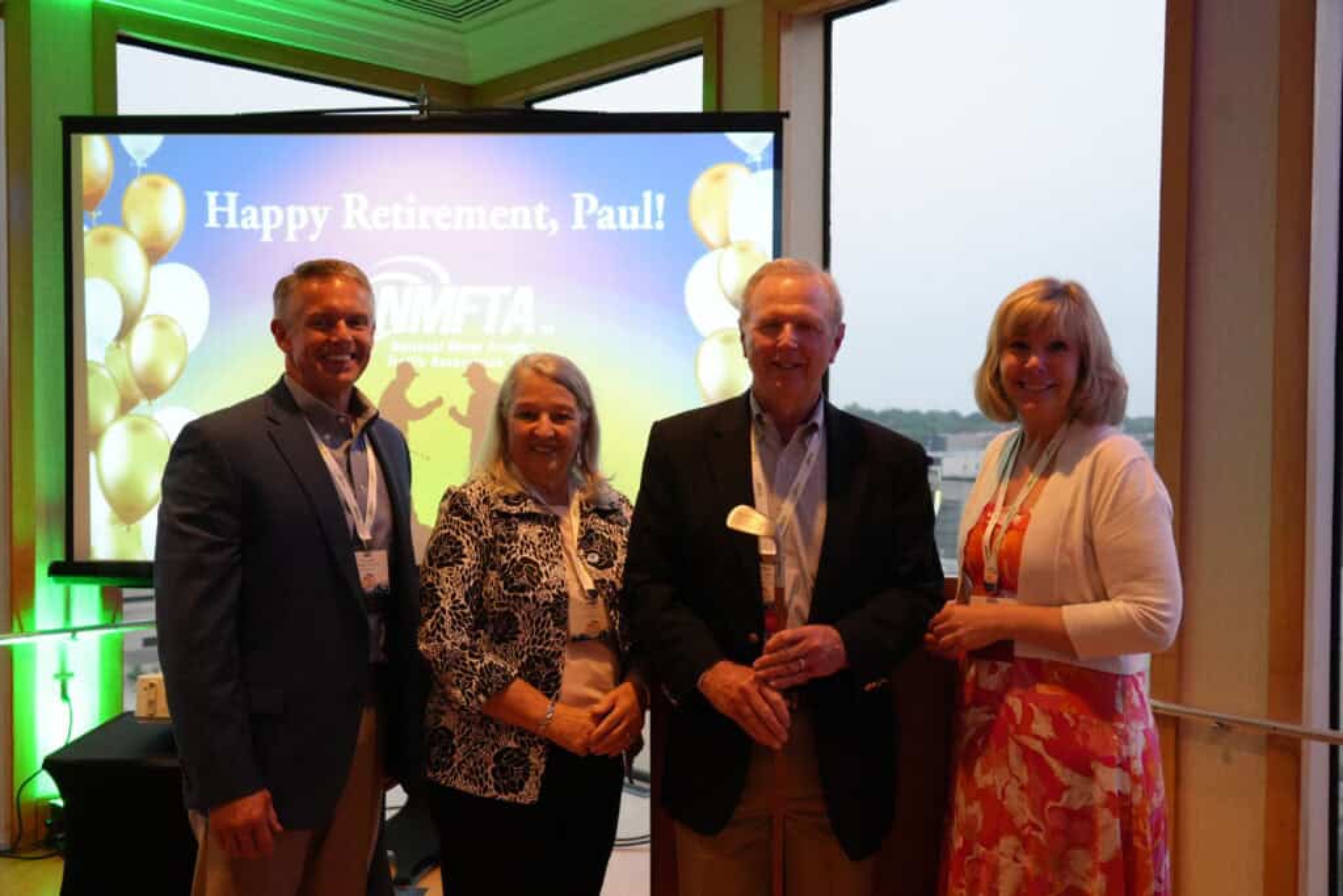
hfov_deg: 58.7
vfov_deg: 41.1
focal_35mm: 32
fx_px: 1194
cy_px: 448
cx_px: 672
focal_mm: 32
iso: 5000
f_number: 4
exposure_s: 1/160
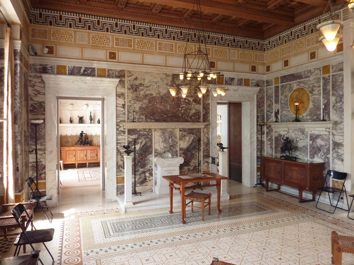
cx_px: 177
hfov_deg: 69.4
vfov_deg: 54.9
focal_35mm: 25
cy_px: 132
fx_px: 256
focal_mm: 4.1
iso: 200
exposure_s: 1/30
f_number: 3.3
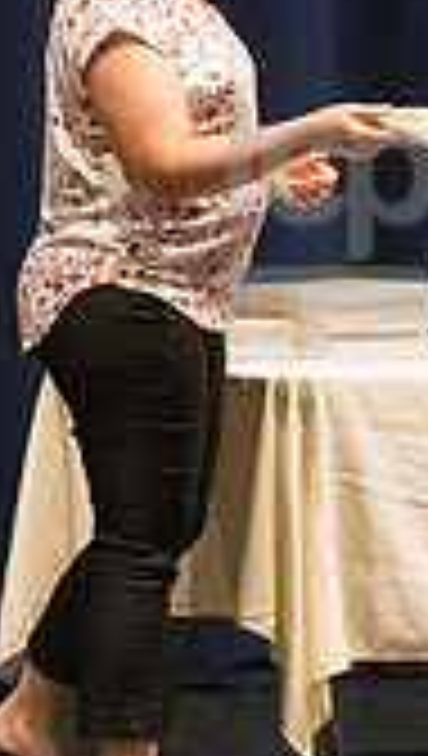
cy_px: 220
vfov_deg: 4.2
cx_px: 331
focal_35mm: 512
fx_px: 10289
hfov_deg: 2.4
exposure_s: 1/250
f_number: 4.5
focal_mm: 122
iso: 8000
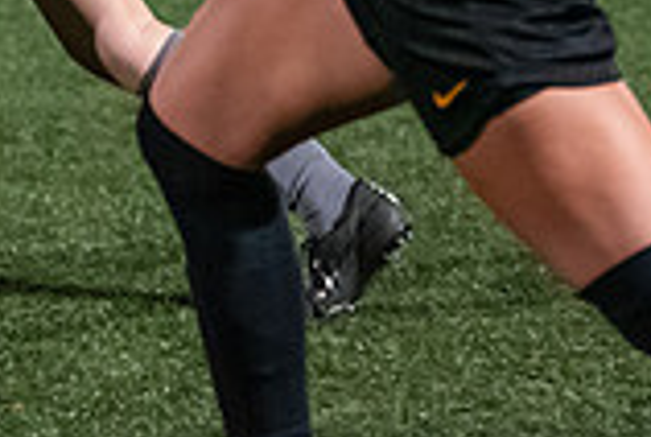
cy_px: -291
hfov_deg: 6.5
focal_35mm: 315
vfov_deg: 4.3
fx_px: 5707
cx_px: -99
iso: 8000
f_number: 2.8
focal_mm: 86
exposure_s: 1/1000
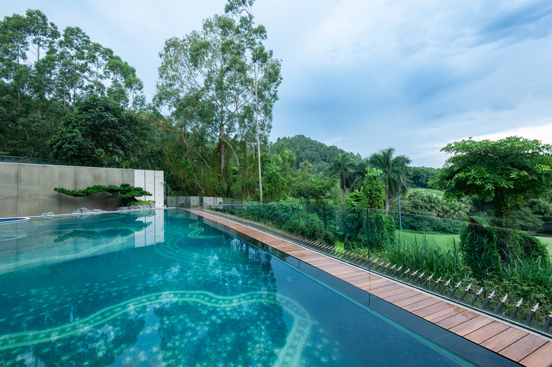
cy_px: 184
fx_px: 245
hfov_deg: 96.8
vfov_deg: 73.7
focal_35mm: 16
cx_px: 276
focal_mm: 16
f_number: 7.1
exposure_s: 1/160
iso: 200
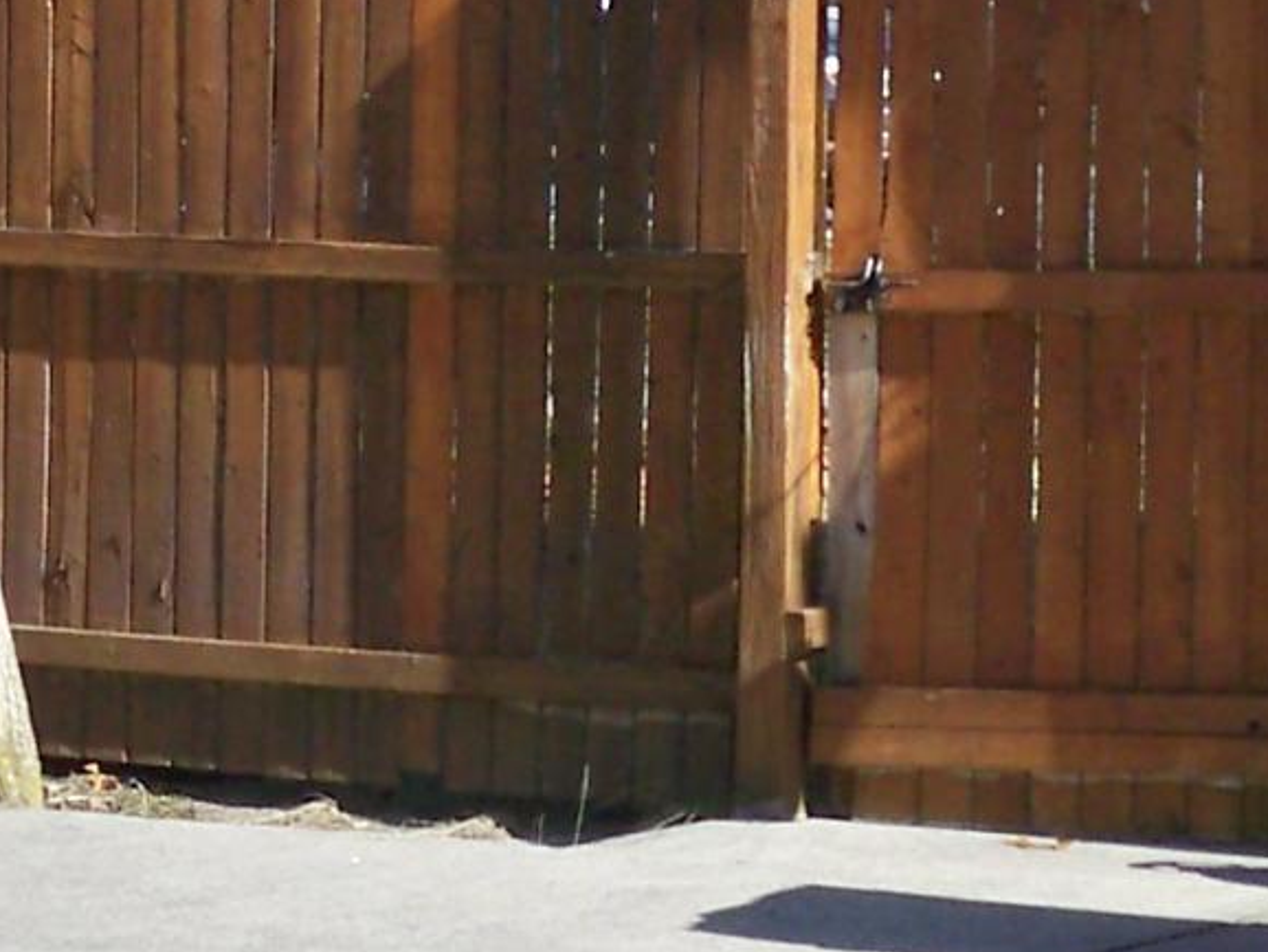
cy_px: -73
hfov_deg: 10.7
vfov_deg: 8.1
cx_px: -204
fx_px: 6668
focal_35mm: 182
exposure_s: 1/400
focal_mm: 6.3
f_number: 4.7
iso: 100
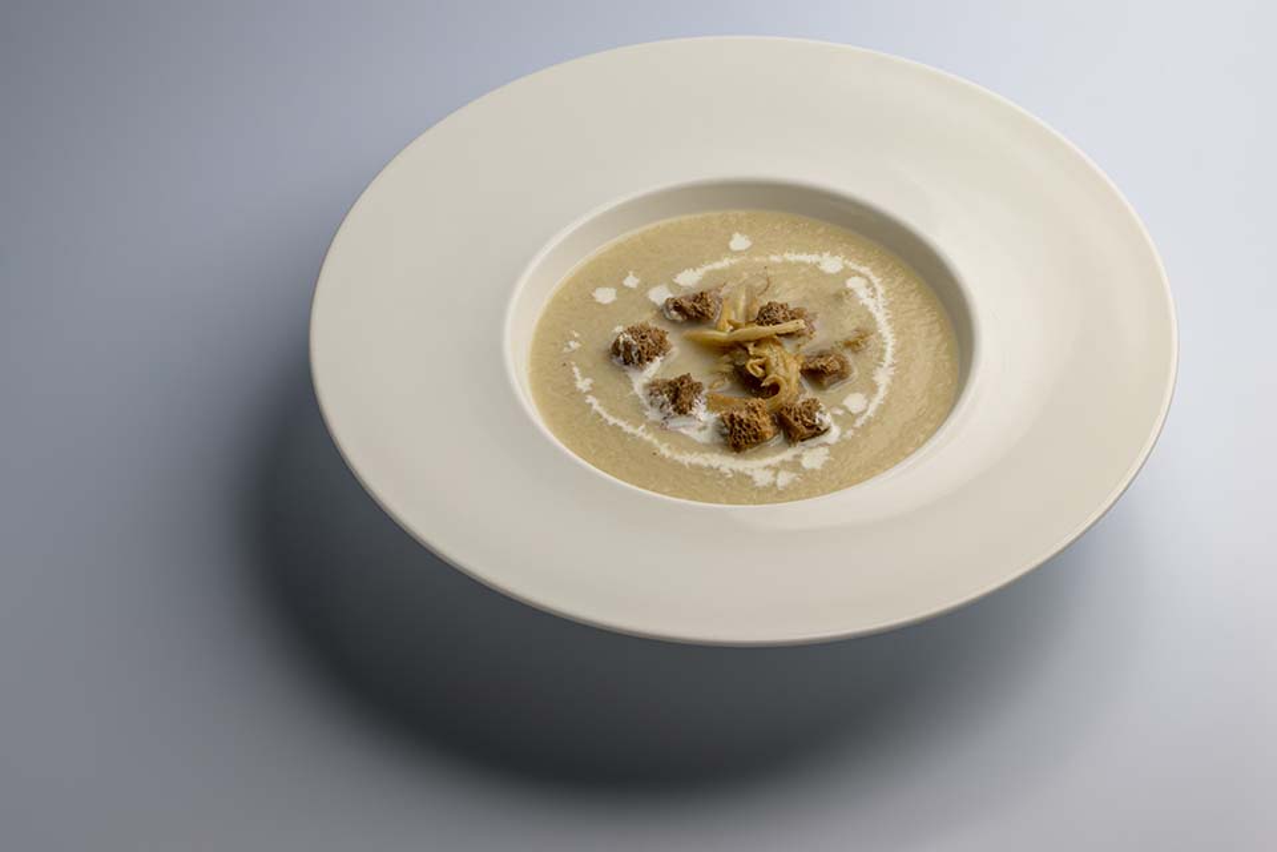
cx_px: 638
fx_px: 3015
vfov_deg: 16.1
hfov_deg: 23.9
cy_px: 426
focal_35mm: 85
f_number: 8.5
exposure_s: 1/200
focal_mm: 85
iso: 80
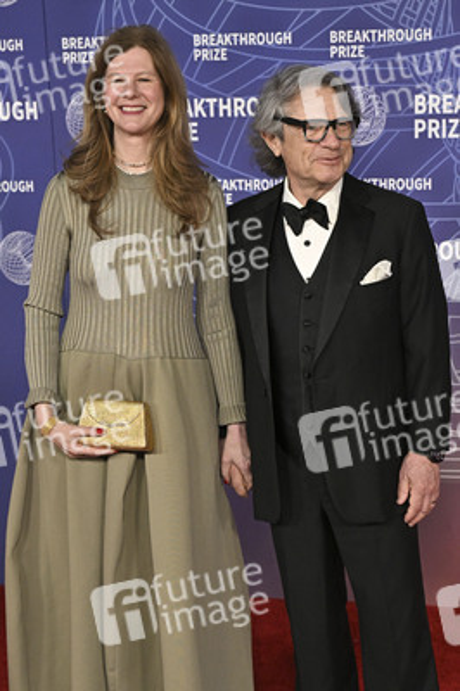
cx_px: 230
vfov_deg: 41.1
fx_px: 922
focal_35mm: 48
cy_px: 346
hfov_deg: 28.0
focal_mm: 48
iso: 2000
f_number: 4
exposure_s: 1/320
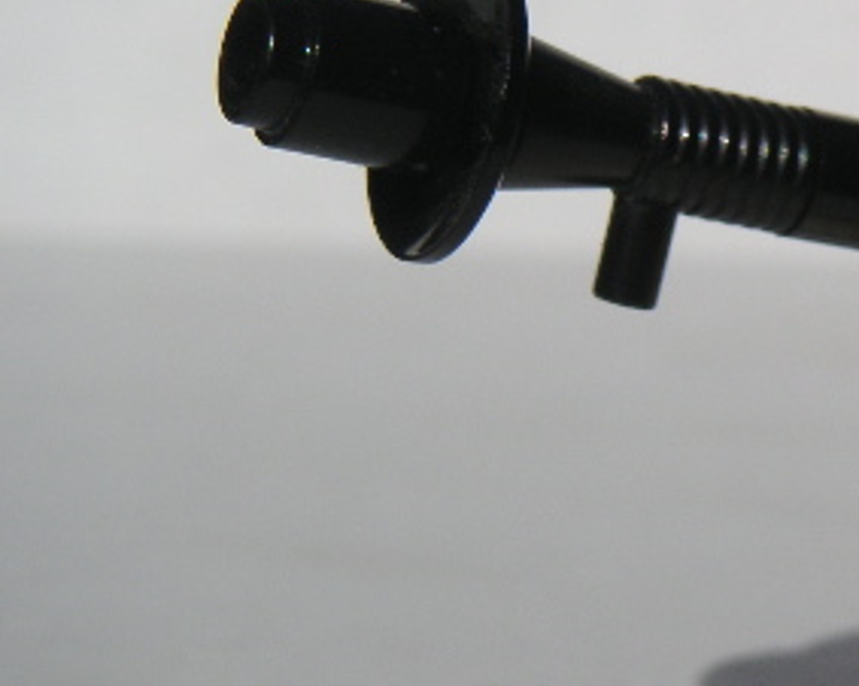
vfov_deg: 8.9
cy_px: 279
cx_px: 862
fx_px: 4421
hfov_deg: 11.0
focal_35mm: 174
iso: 50
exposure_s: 1/500
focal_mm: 13
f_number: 8
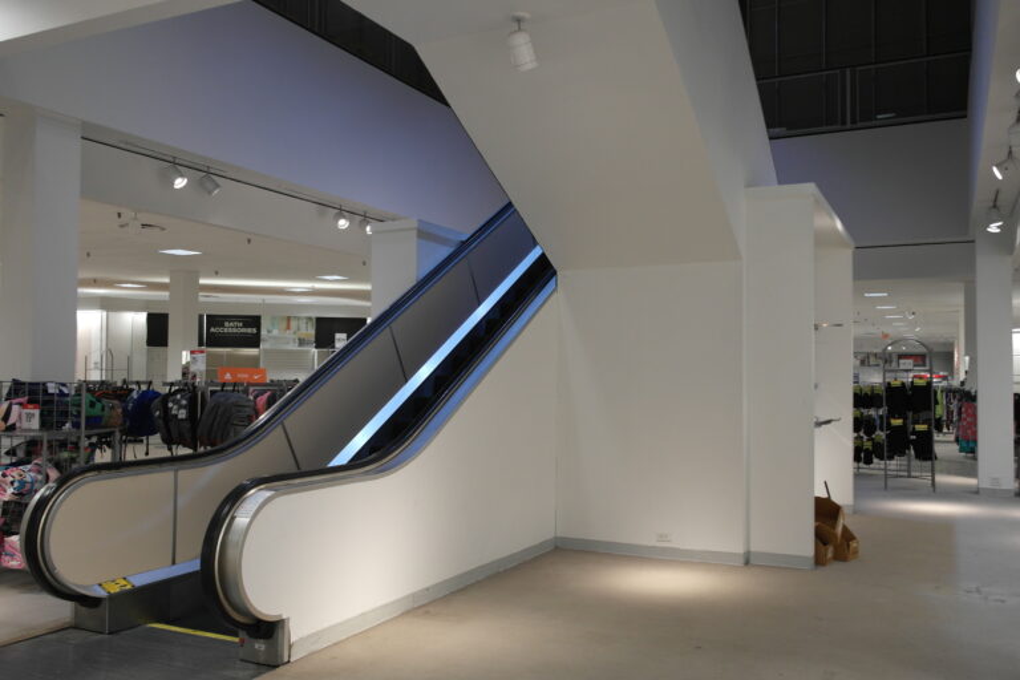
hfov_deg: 61.9
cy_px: 340
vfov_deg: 43.6
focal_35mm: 30
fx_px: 850
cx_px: 510
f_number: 3.5
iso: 400
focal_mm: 20
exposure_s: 1/40
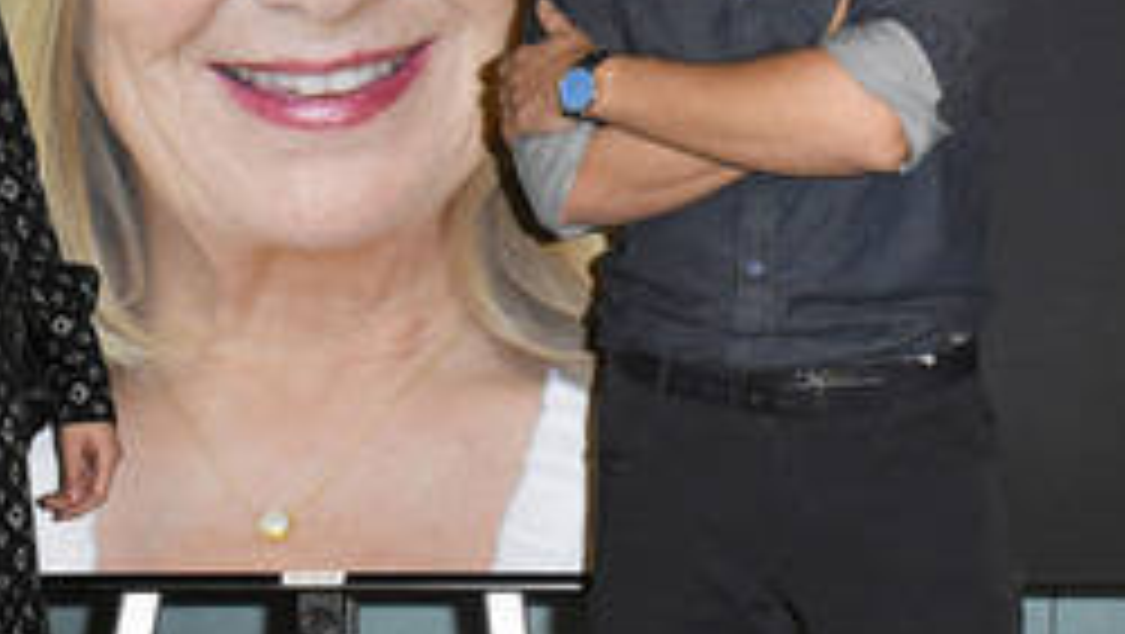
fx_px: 2537
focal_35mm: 85
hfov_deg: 24.9
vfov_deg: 14.2
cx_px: 367
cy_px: 108
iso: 3200
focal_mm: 30
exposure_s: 1/60
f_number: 6.3
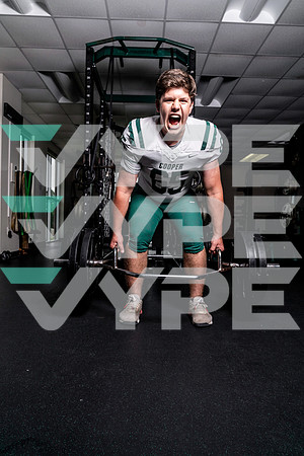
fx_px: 329
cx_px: 152
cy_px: 228
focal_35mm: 26
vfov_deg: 69.4
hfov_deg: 49.6
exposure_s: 1/640
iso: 100
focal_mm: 26
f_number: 8
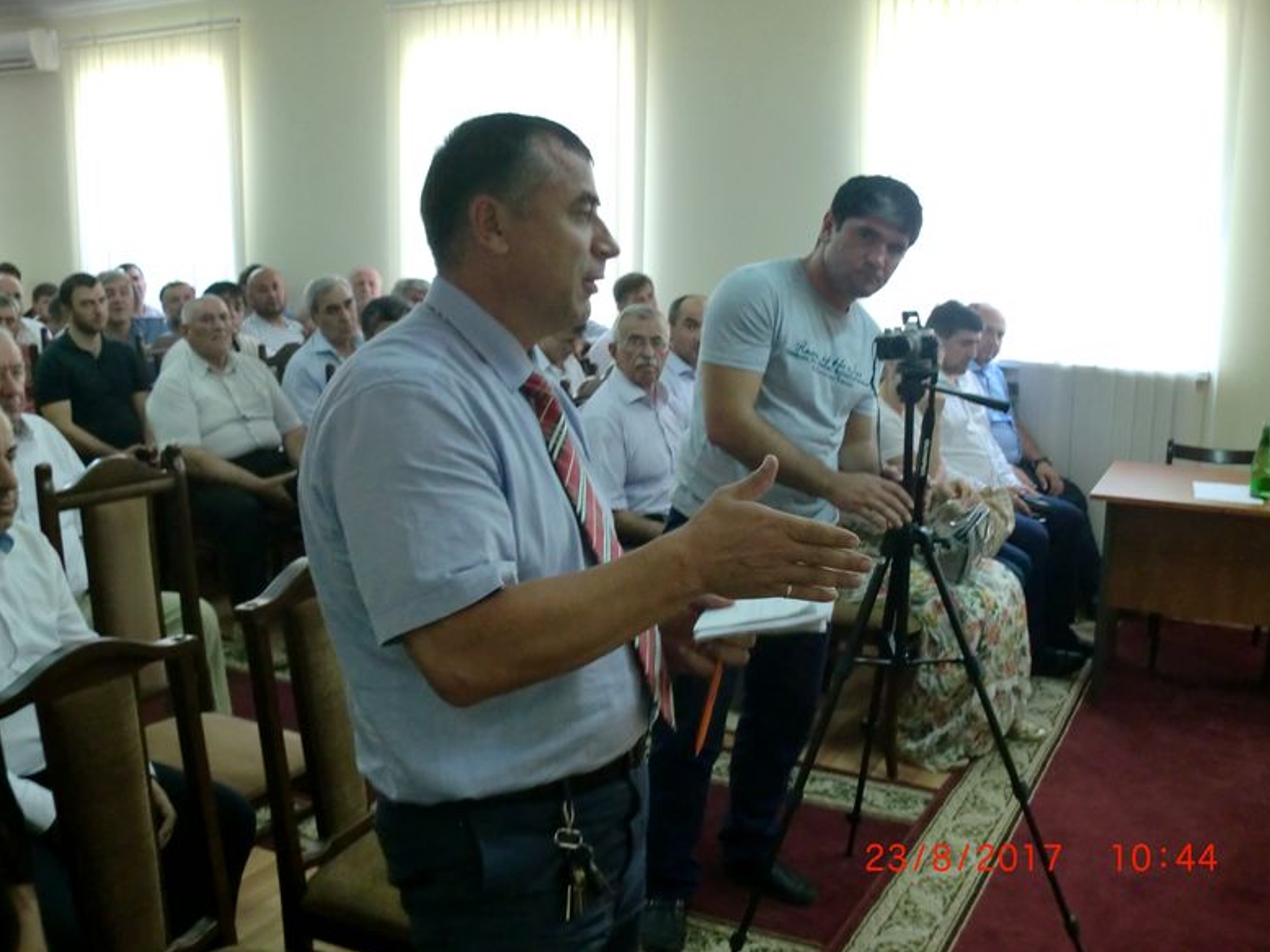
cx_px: 650
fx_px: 1320
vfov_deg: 39.6
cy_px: 467
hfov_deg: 51.4
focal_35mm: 36
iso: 320
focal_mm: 6.3
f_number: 3.1
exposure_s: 1/60
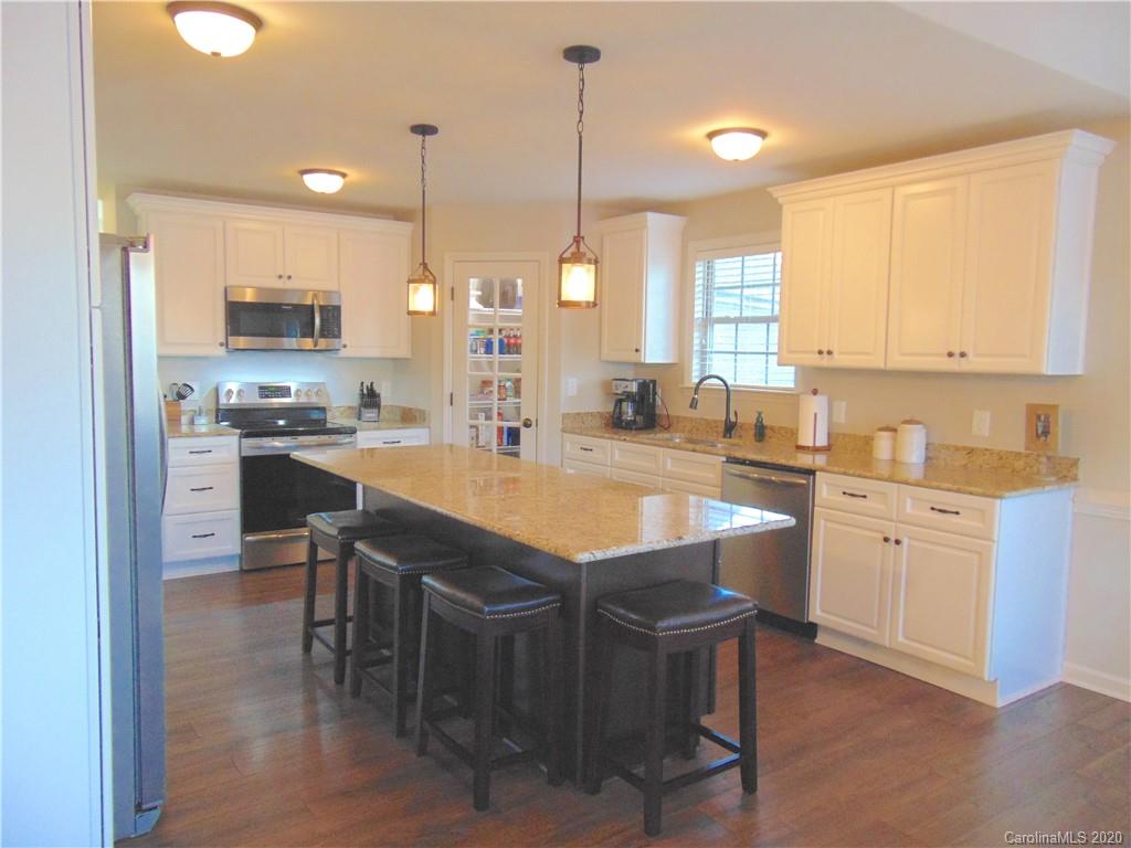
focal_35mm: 25
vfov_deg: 54.9
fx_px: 817
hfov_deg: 69.4
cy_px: 424
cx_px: 566
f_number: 3
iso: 400
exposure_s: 1/25
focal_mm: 4.5
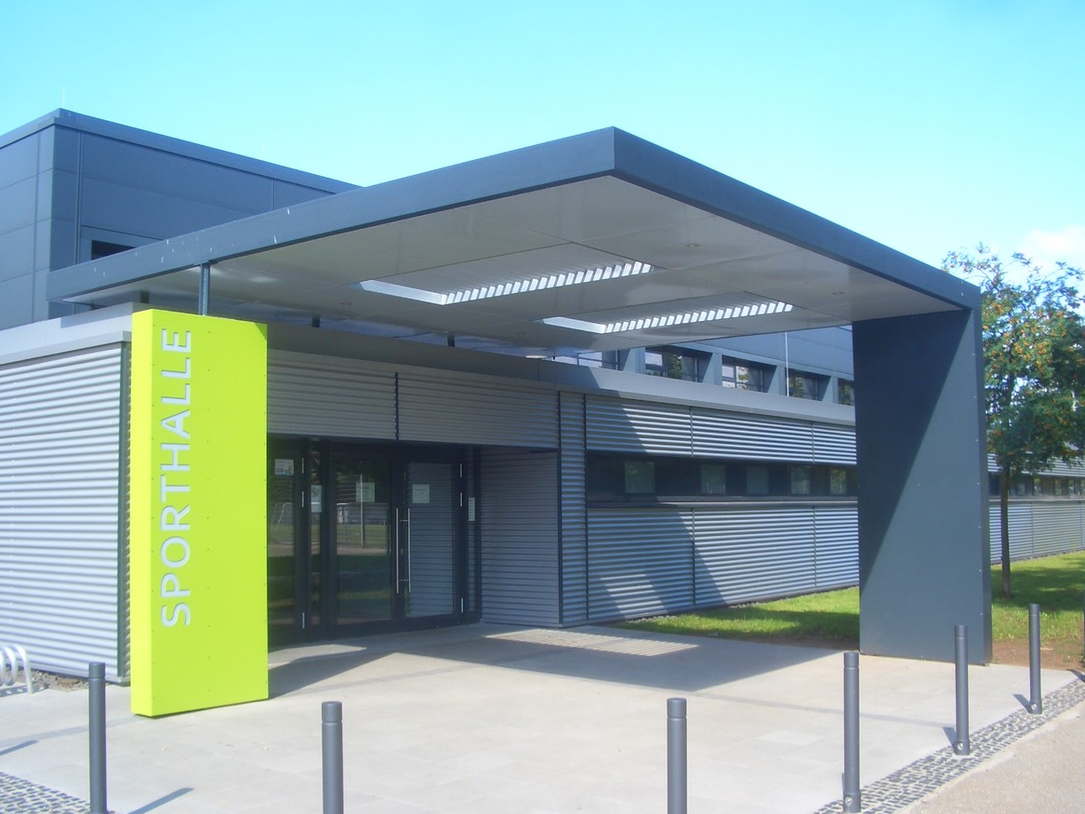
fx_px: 1128
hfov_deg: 51.4
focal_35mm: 36
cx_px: 537
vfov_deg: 39.6
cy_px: 416
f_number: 4.3
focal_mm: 5.8
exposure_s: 1/125
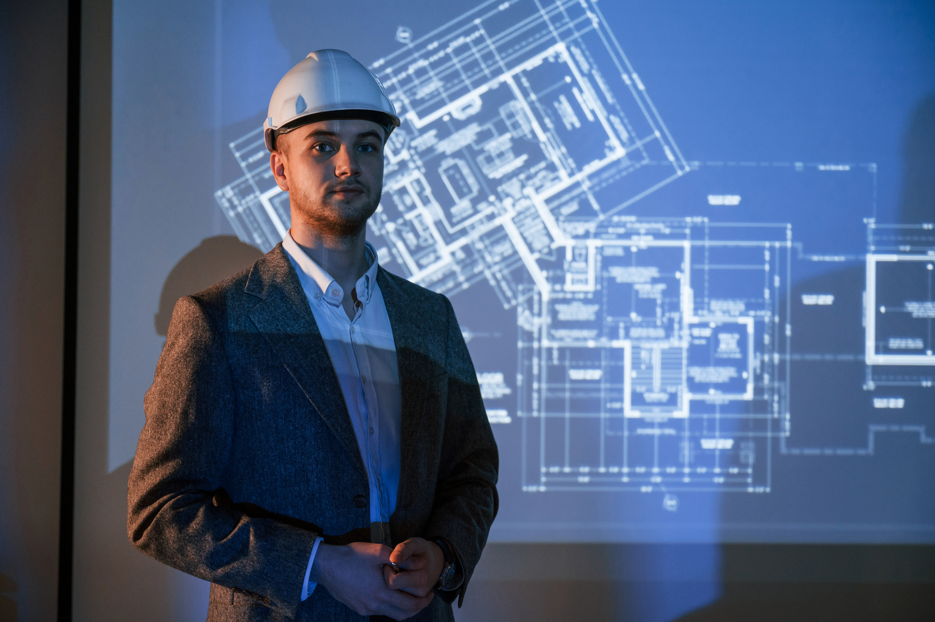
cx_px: 468
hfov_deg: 35.1
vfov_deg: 23.7
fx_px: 1479
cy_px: 311
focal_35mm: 57
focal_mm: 57
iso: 2000
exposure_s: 1/160
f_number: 2.8
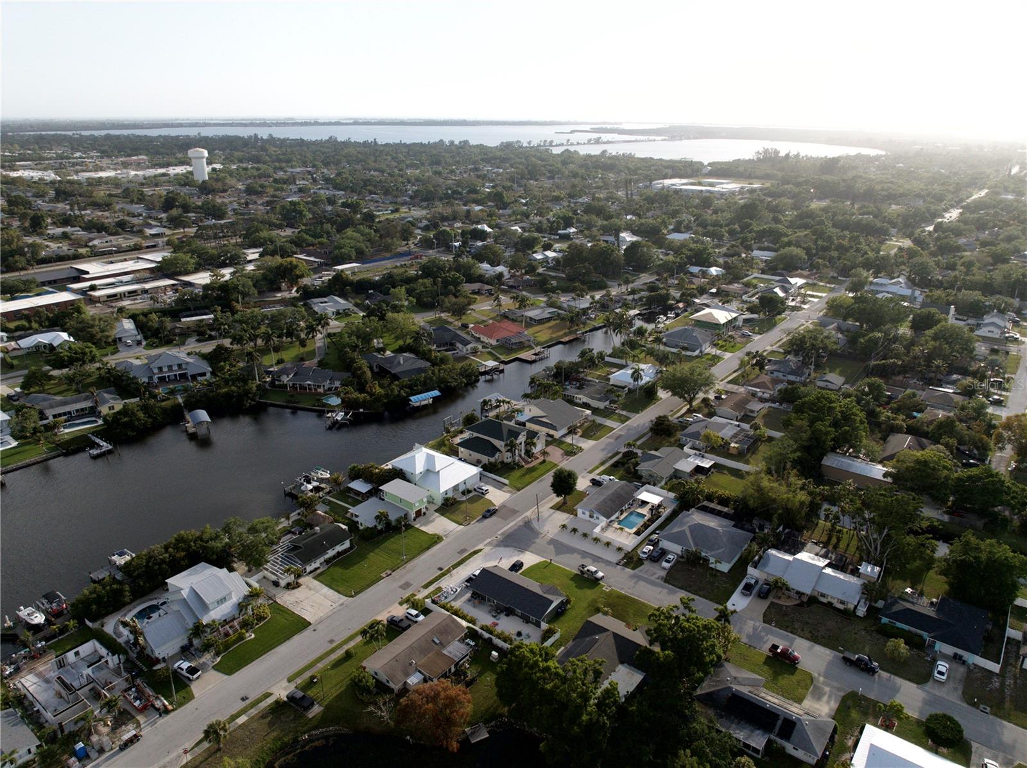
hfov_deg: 71.6
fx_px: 711
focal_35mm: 24
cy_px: 384
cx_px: 514
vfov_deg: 56.7
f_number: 2.8
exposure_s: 1/4000
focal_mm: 12.29
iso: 400
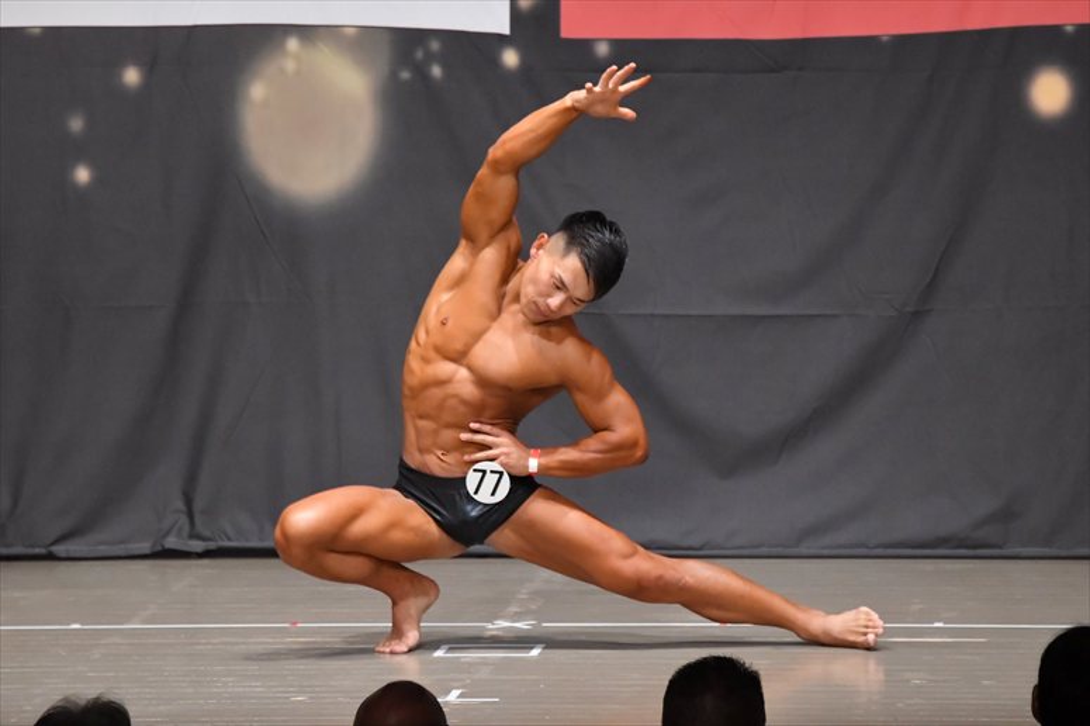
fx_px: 8171
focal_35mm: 270
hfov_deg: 7.6
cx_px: 545
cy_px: 363
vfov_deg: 5.1
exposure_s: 1/400
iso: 8000
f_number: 5.6
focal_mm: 180
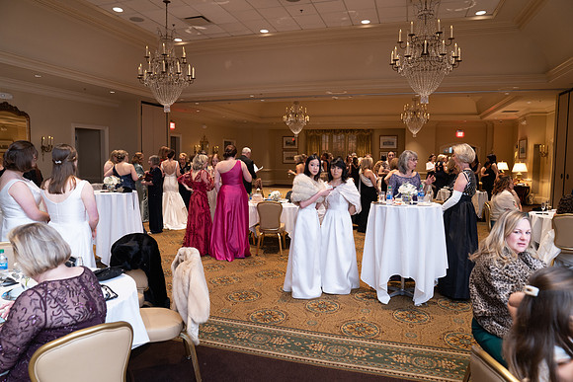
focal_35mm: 24
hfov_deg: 73.7
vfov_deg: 53.2
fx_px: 382
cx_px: 286
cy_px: 191
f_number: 3.5
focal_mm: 24
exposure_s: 1/20
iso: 800
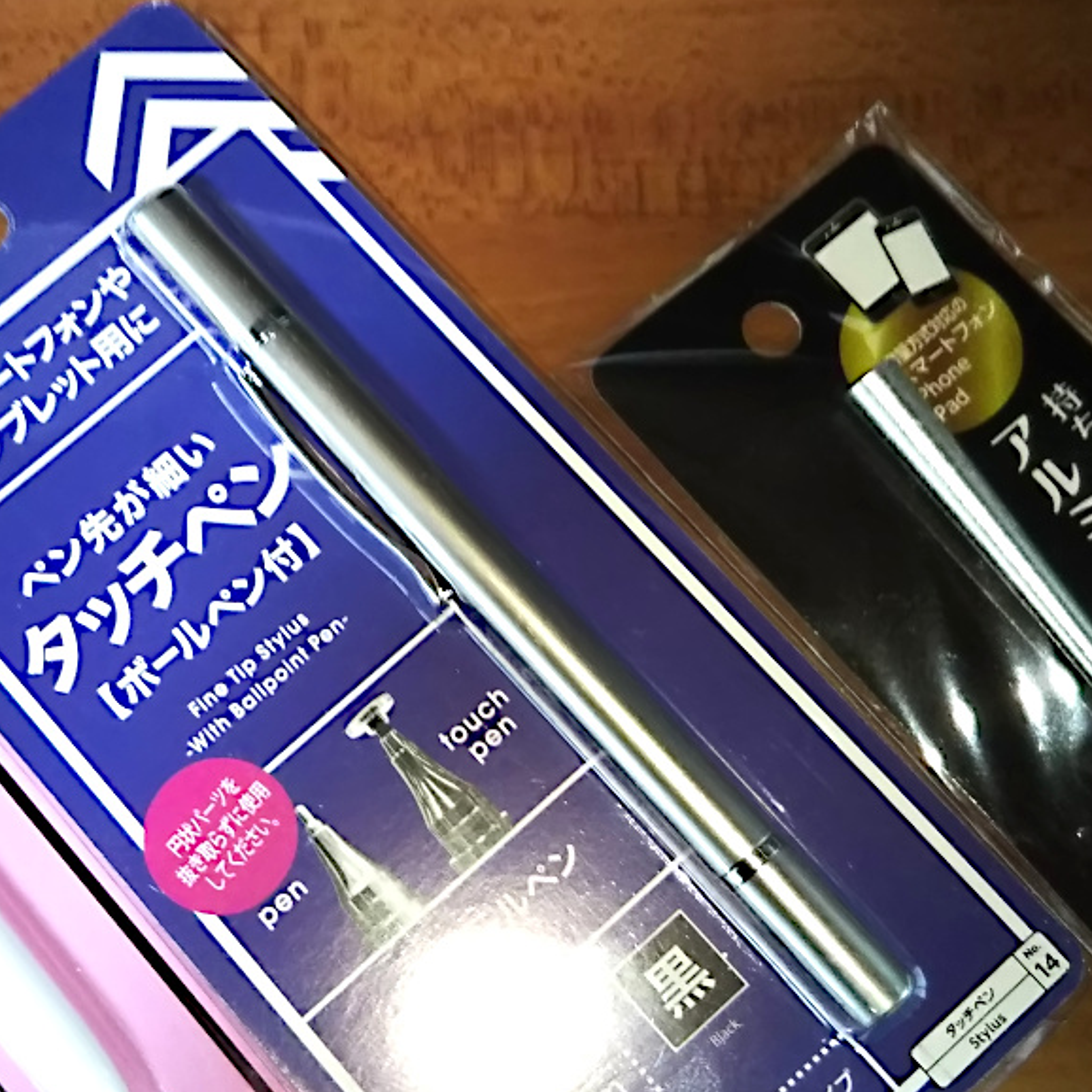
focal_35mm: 47
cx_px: 344
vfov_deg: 36.0
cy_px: 631
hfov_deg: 35.6
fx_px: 1677
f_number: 2.2
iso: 160
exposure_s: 1/30
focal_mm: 4
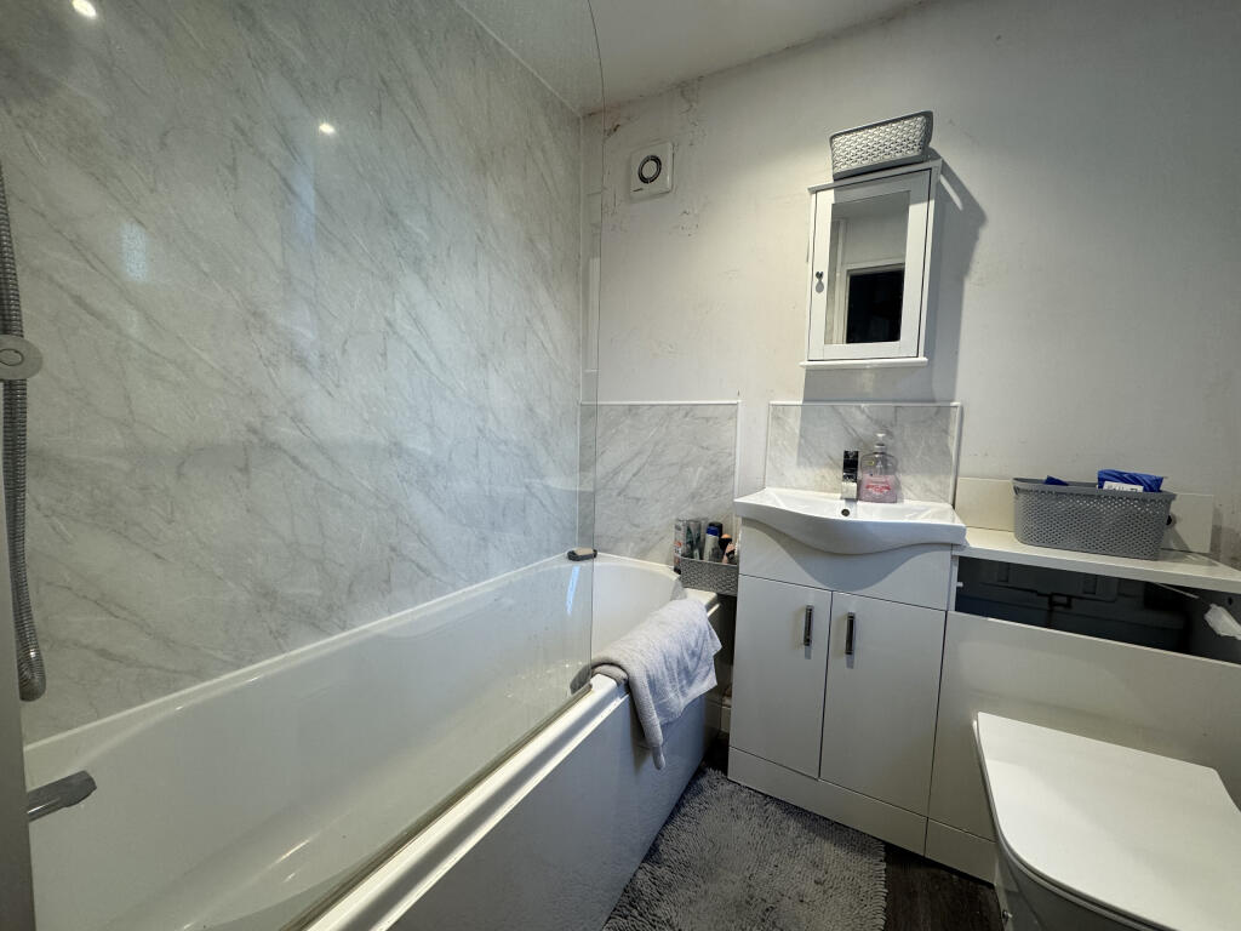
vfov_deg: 85.7
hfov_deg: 102.1
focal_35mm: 14
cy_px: 466
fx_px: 502
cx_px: 620
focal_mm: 2.22
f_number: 2.2
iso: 160
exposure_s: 1/100
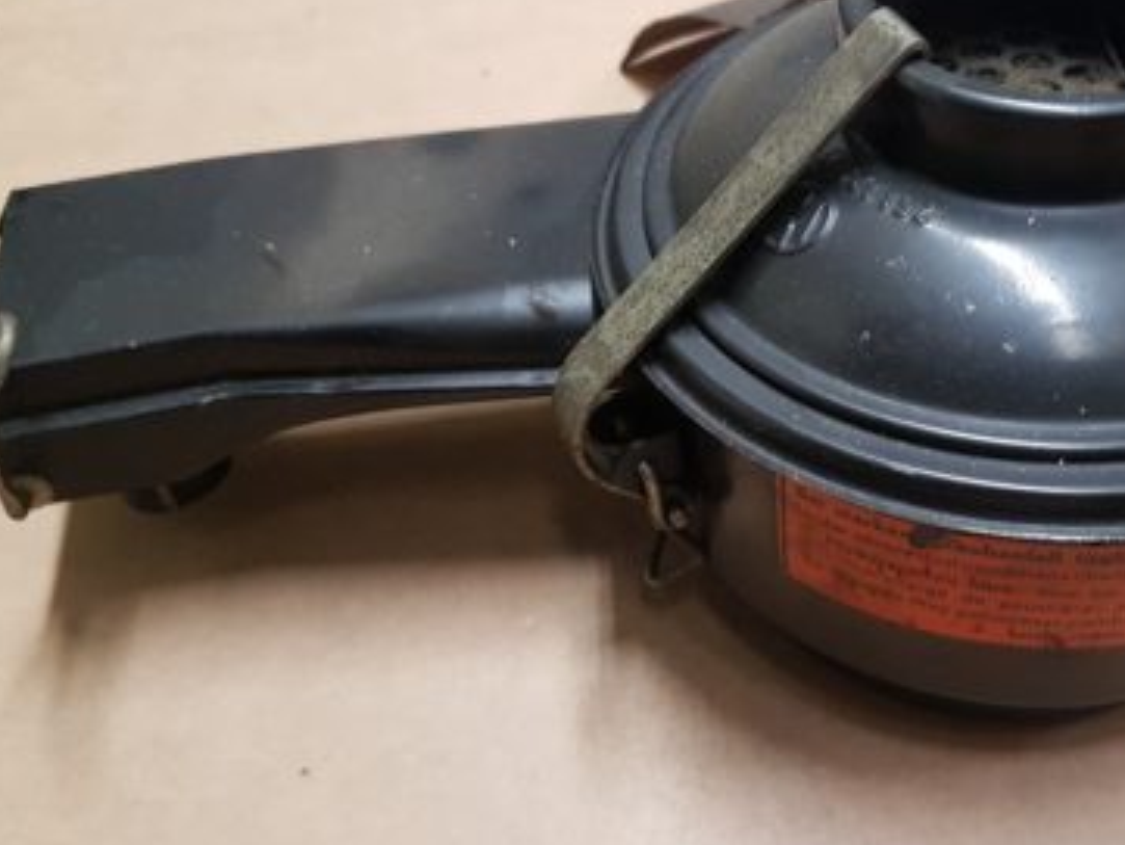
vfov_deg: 39.7
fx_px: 1170
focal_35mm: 36
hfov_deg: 50.3
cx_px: 757
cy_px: 441
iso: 250
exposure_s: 1/20
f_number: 1.7
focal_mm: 4.2
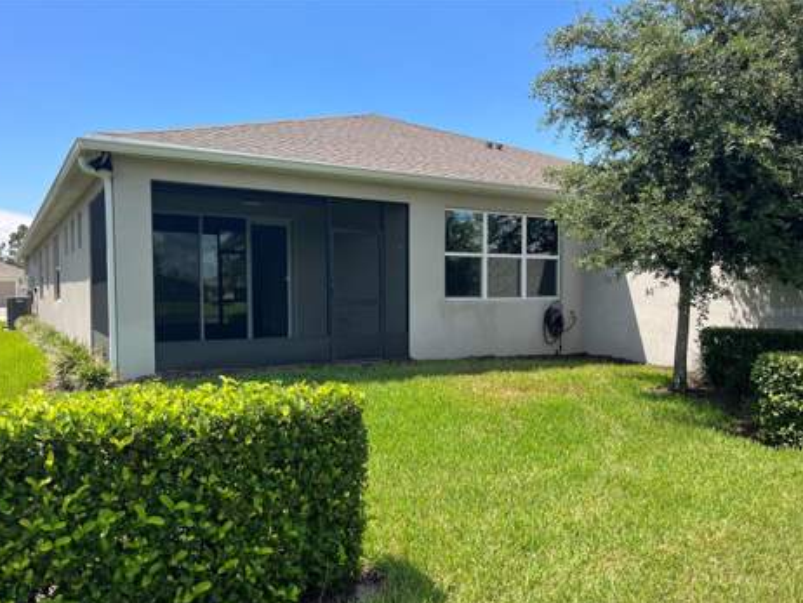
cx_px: 389
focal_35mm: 27
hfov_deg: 65.3
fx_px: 627
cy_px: 311
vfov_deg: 51.4
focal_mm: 5.1
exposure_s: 1/1748
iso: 50
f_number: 1.6
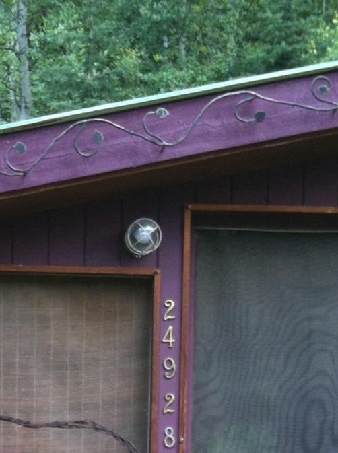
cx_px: 84
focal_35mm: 104
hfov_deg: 14.1
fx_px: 1359
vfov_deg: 17.8
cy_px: 578
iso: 80
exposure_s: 1/60
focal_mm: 3.85
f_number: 2.8
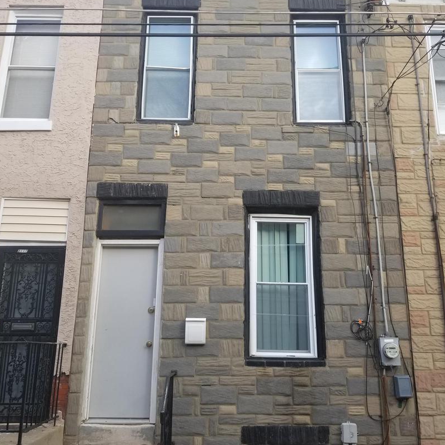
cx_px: 222
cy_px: 221
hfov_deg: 52.5
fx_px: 451
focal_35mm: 31
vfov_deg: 52.5
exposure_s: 1/614
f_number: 1.7
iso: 50
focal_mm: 4.25
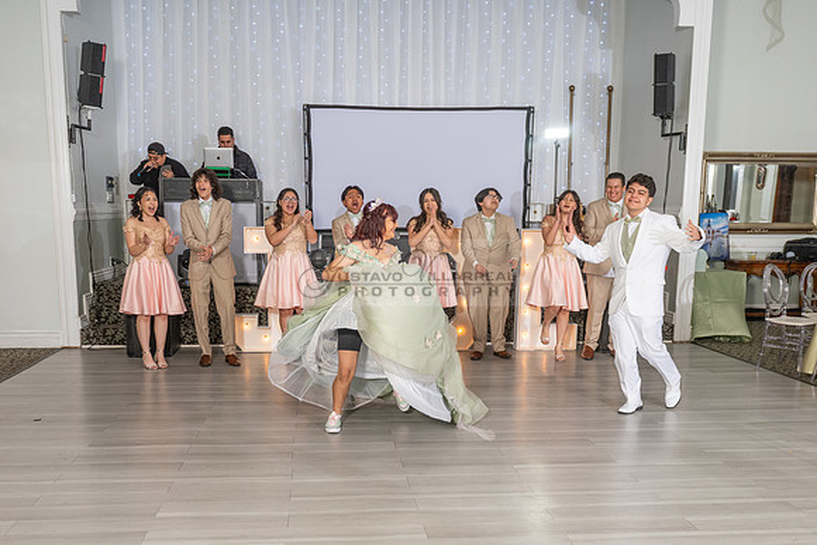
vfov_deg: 35.0
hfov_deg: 51.1
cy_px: 372
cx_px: 395
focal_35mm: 38
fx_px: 855
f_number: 3.5
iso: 500
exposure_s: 1/200
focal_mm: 24
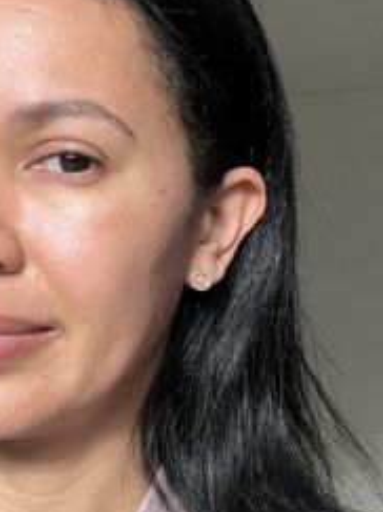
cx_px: 51
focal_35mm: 74
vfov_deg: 26.3
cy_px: 316
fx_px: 1093
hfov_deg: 19.6
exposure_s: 1/200
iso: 25
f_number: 1.9
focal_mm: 2.69
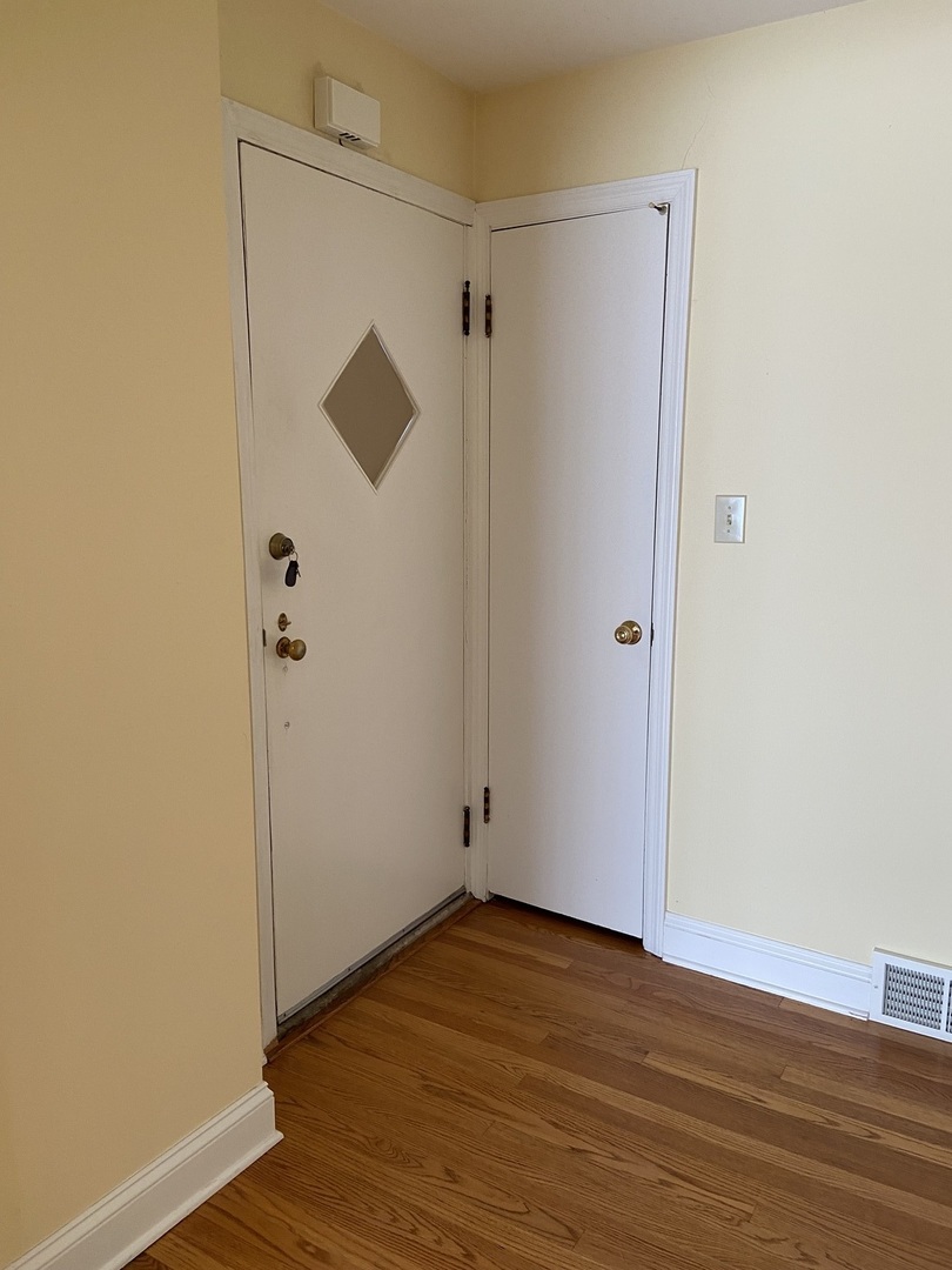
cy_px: 635
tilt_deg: -10.9
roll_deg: +0.5
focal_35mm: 26
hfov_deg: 53.1
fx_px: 953
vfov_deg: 67.3
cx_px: 476
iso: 100
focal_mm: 4.25
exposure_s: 1/60
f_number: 1.8
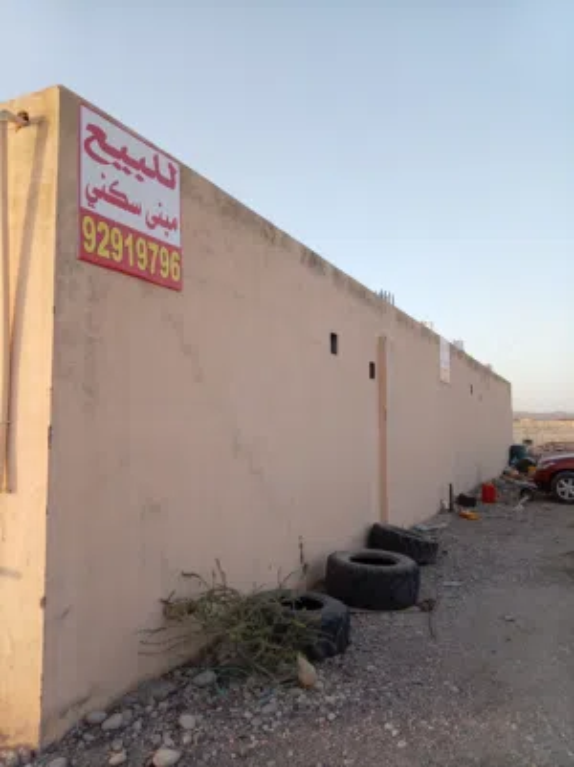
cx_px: 287
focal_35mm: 25
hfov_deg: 54.8
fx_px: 554
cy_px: 384
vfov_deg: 69.4
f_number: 1.8
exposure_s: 1/265
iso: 100
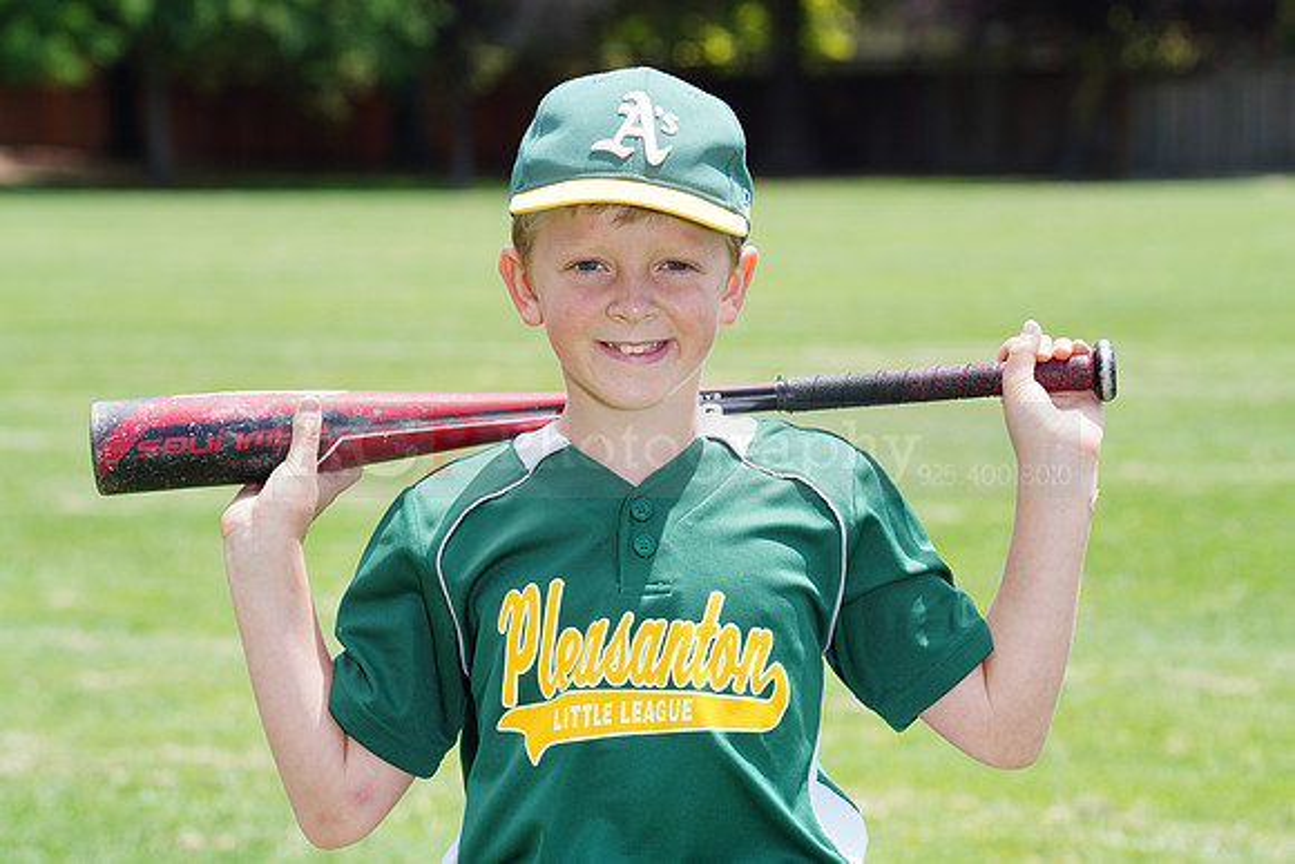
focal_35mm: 186
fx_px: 6692
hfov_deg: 11.1
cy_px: 432
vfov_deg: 7.4
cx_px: 648
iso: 200
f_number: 10
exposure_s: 1/200
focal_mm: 186
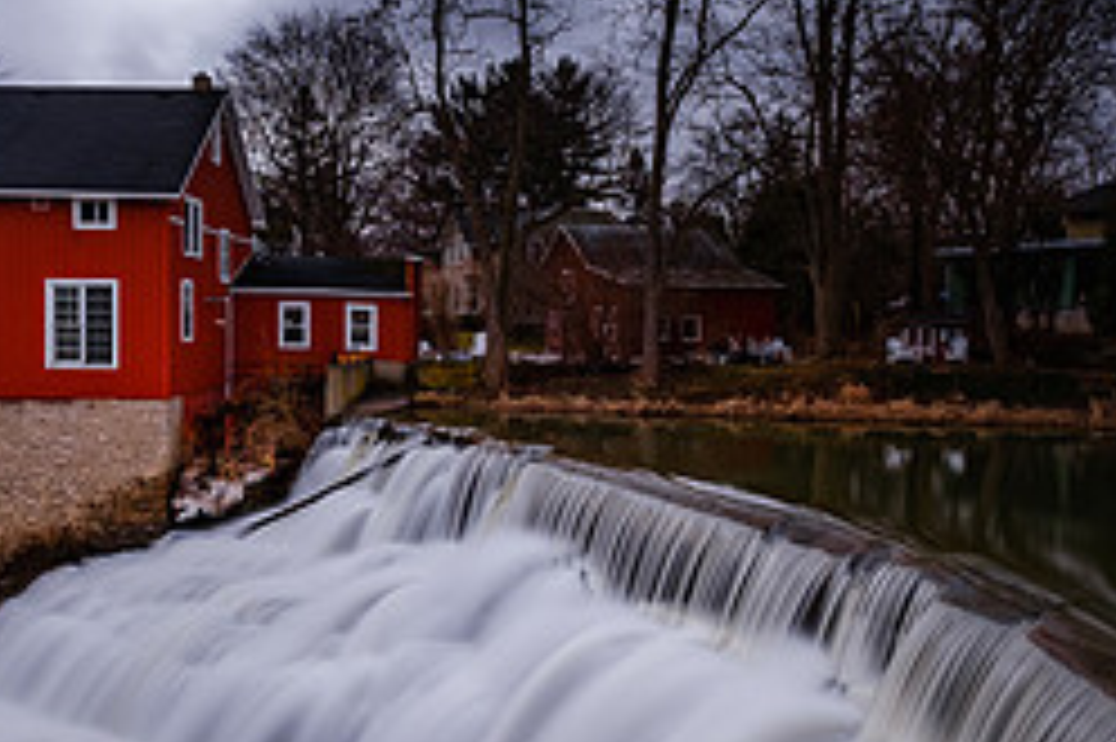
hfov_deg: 51.9
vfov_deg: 35.9
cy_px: 361
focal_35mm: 37
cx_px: 571
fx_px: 1146
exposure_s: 9
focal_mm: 10
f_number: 8
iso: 160
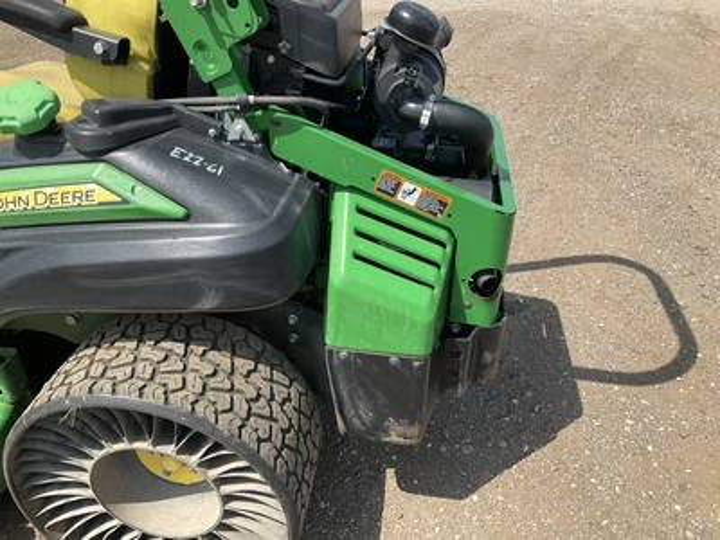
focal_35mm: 29
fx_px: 603
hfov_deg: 61.7
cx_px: 360
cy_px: 270
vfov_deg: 48.2
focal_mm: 3
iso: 25
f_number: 1.8
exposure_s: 1/1015
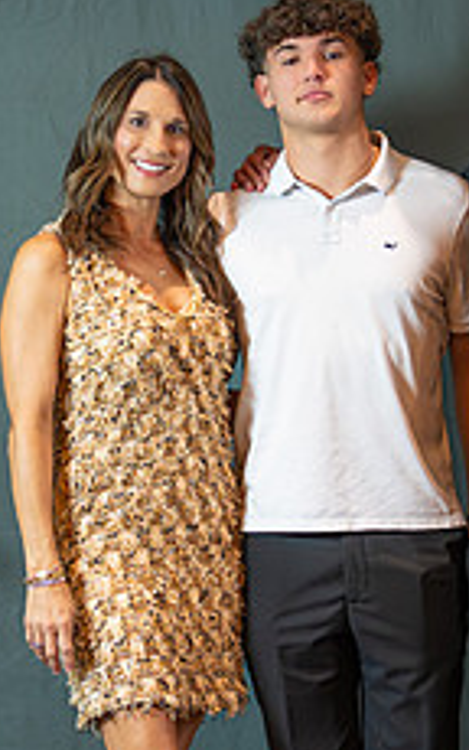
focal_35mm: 143
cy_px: 457
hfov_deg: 9.1
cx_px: 407
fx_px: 2921
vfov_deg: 14.6
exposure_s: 1/400
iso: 1000
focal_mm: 50
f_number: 1.2
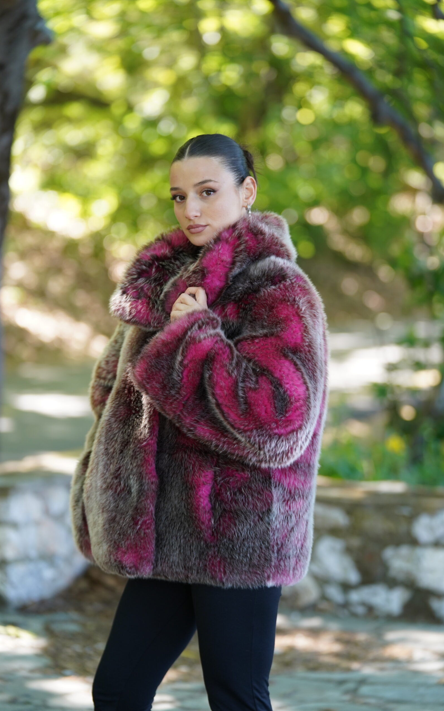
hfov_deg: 11.7
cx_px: 233
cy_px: 356
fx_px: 2168
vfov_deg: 18.6
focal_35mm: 112
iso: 500
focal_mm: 109
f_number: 2.8
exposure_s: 1/320
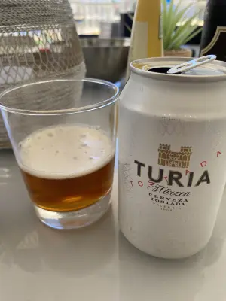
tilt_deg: -30.6
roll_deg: +0.5
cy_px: 150
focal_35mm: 25
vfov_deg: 69.4
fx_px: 218
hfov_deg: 54.9
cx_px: 113
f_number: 1.8
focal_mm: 4.25
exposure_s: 1/446
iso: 32
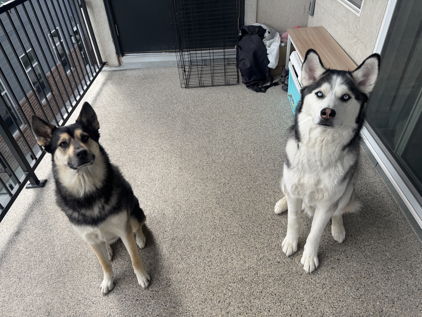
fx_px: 293
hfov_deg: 71.6
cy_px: 158
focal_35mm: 24
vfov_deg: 56.8
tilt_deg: -39.4
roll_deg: +4.5
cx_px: 211
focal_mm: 6.76
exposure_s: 1/1151
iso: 80
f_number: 1.78
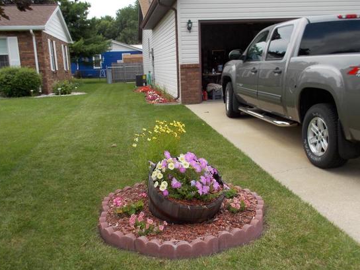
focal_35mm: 34
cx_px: 180
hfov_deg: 53.9
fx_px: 354
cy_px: 137
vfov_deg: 41.8
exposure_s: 1/400
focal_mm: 4.1
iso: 80
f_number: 3.3
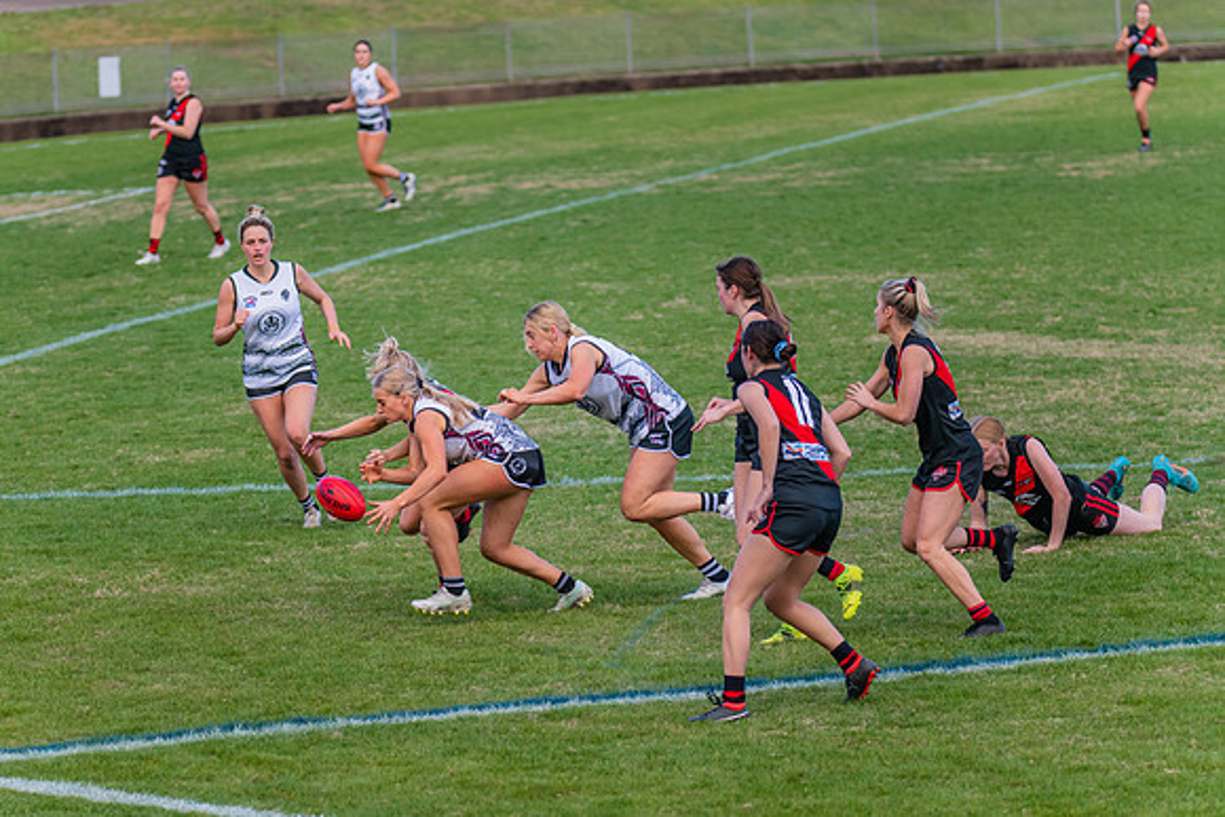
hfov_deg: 10.0
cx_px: 565
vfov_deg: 6.7
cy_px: 436
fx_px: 7005
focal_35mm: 206
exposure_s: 1/1250
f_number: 4.5
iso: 800
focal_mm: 190
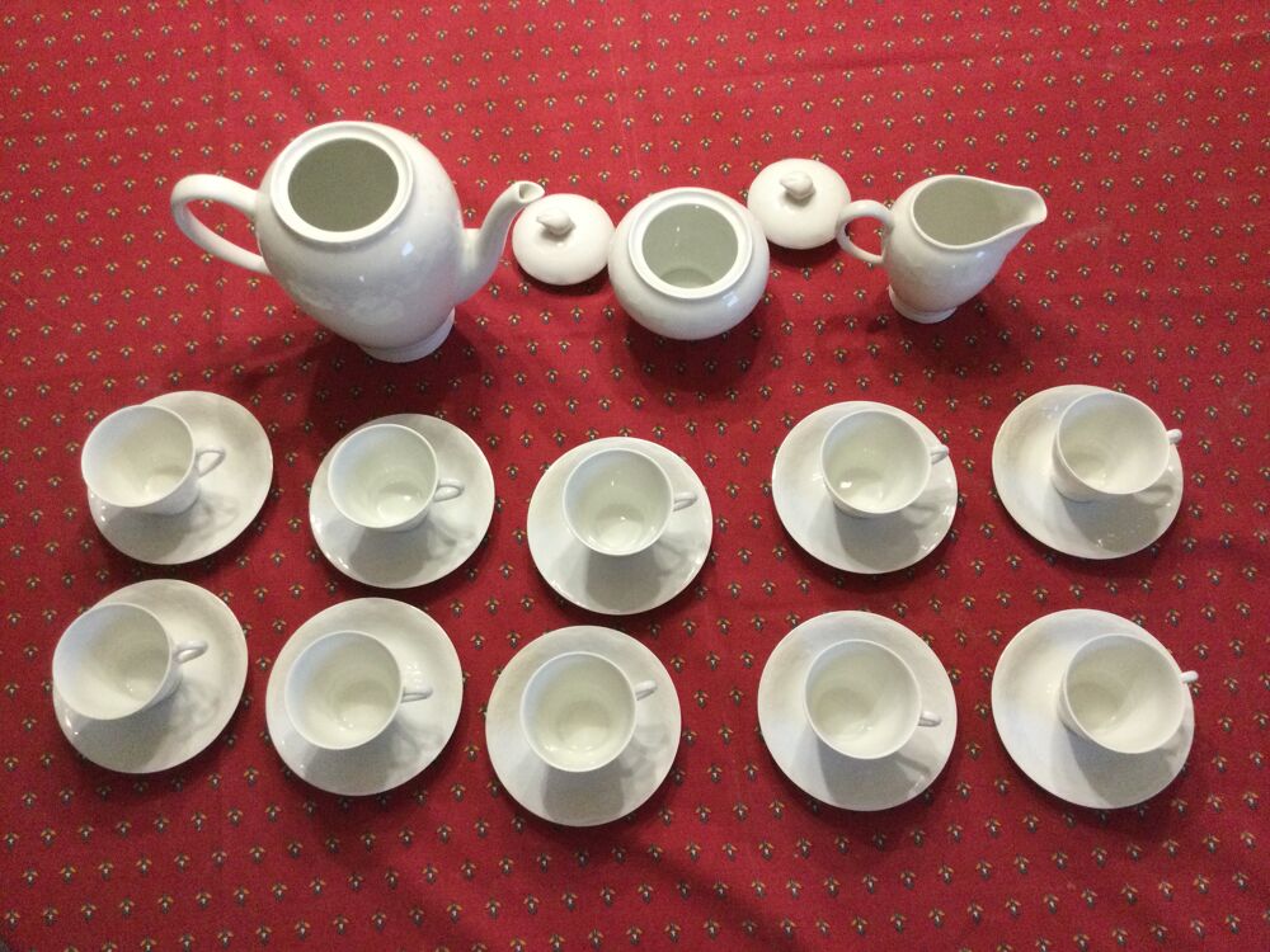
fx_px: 1137
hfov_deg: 58.4
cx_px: 635
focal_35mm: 31
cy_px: 476
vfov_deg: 45.4
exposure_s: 1/33
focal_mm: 3.3
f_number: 2.4
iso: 200
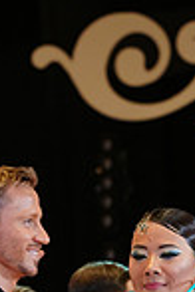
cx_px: 148
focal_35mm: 518
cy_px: 556
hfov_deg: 2.7
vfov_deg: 3.9
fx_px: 4208
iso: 2500
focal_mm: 131
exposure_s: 1/200
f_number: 5
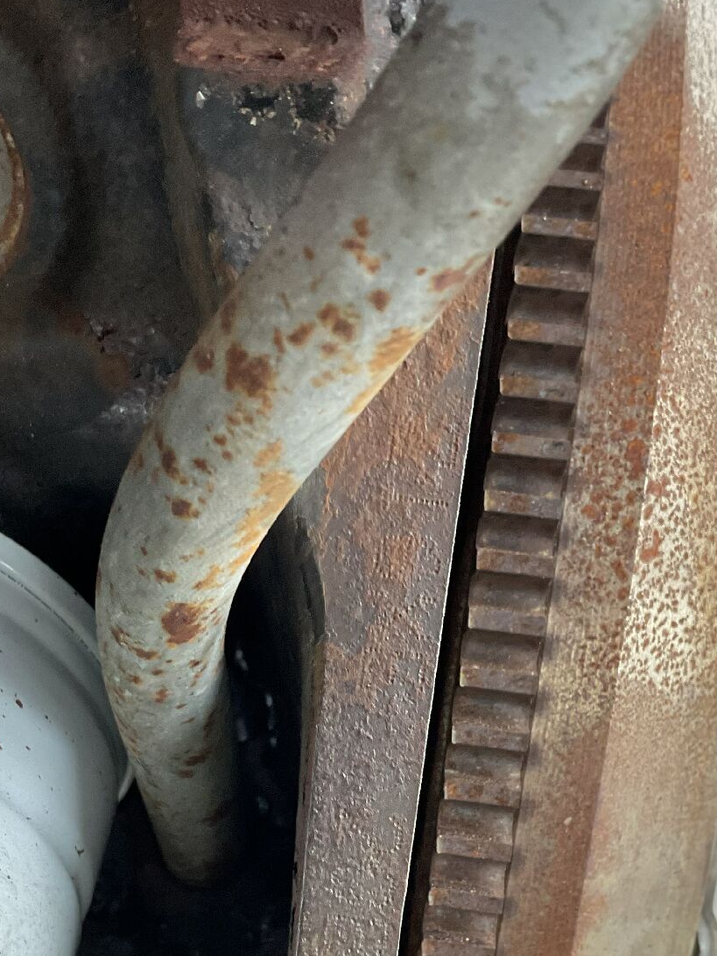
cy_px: 765
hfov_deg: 28.5
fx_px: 1408
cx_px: 329
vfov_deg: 36.2
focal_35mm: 51
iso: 160
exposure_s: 1/50
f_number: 1.8
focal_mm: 3
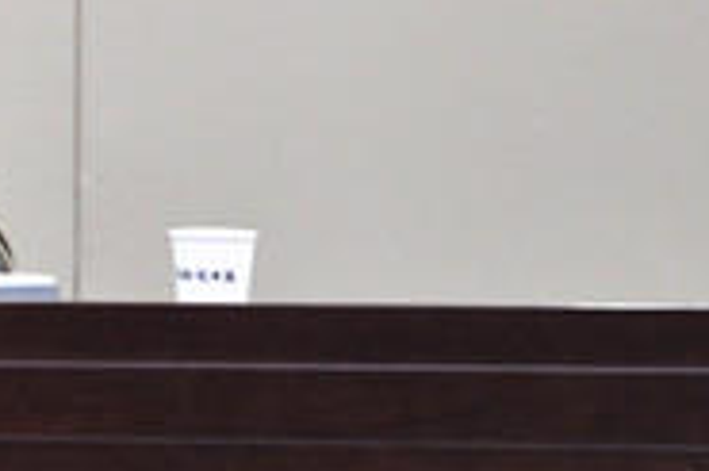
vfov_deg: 4.6
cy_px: 11
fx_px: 5923
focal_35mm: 301
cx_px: -310
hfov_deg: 6.8
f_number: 5.3
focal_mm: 62
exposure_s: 1/15
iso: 2500
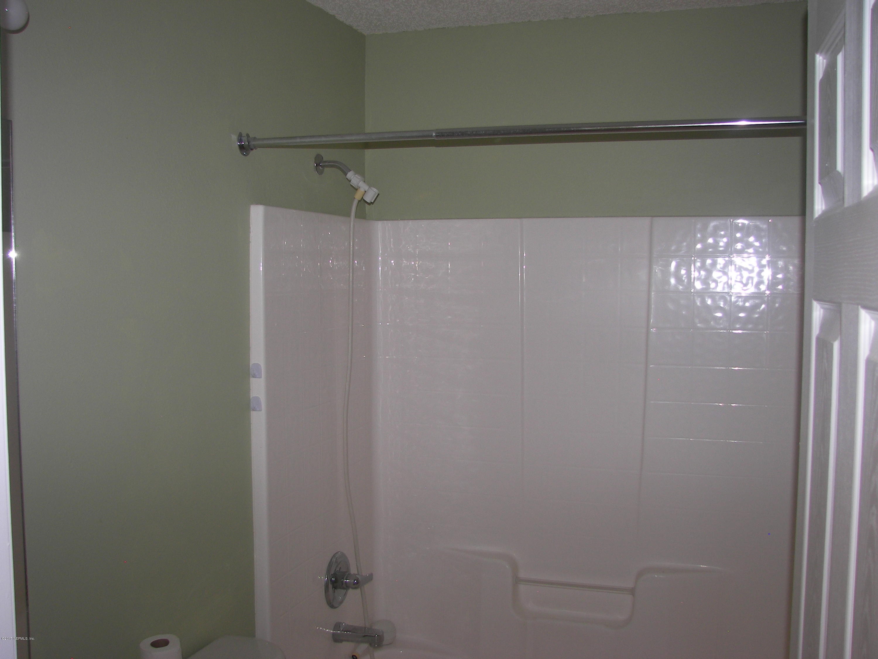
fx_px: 913
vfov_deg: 39.7
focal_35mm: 36
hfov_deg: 51.4
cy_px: 330
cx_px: 439
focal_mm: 6
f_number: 2.8
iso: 64
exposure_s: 1/30
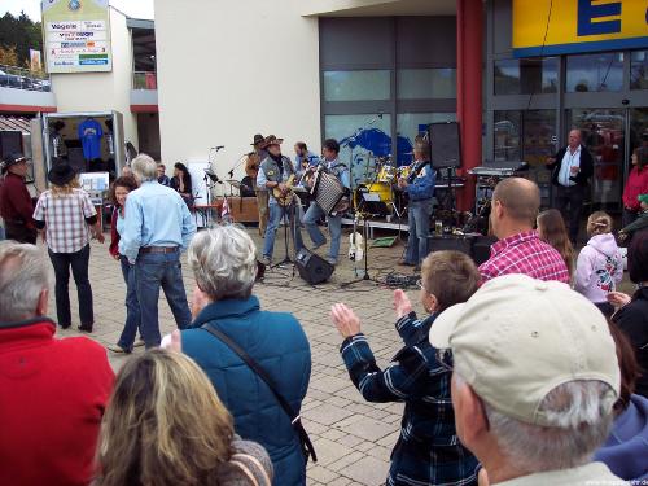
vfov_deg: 36.8
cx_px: 324
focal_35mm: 39
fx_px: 730
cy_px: 243
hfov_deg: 47.9
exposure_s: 1/350
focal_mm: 8
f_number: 3.4
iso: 100
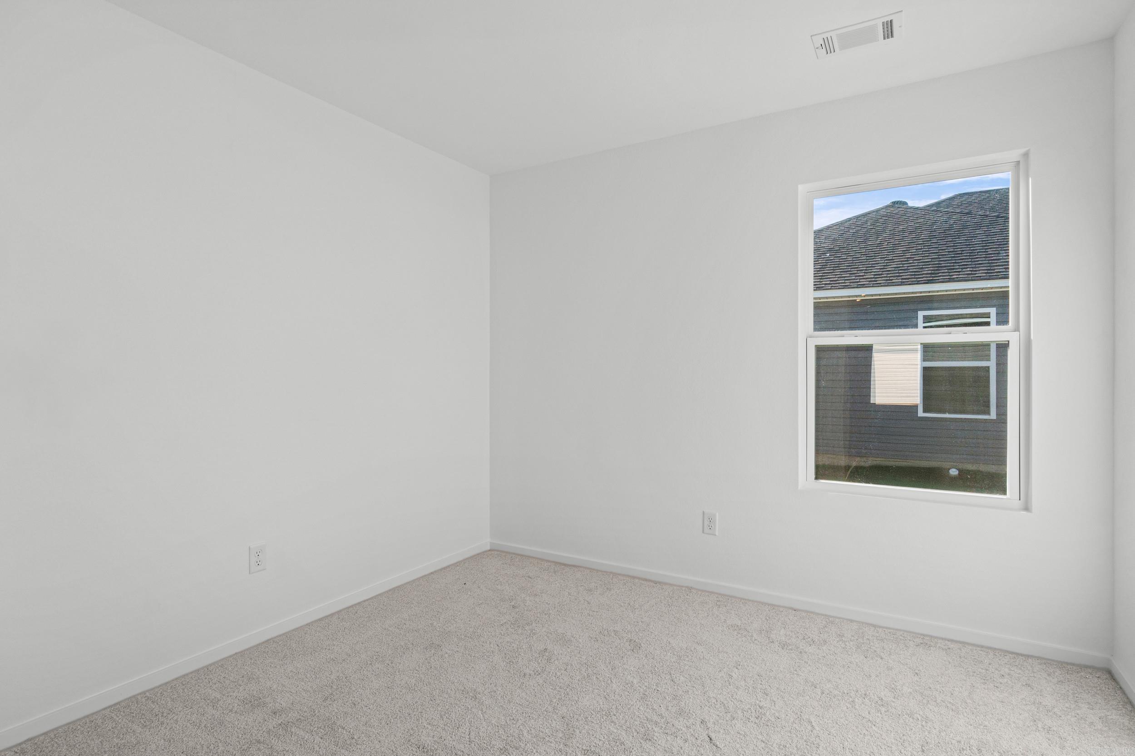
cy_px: 378
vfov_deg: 67.4
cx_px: 568
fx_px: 567
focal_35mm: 18
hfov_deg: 90.0
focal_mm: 12
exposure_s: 1/40
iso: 250
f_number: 9
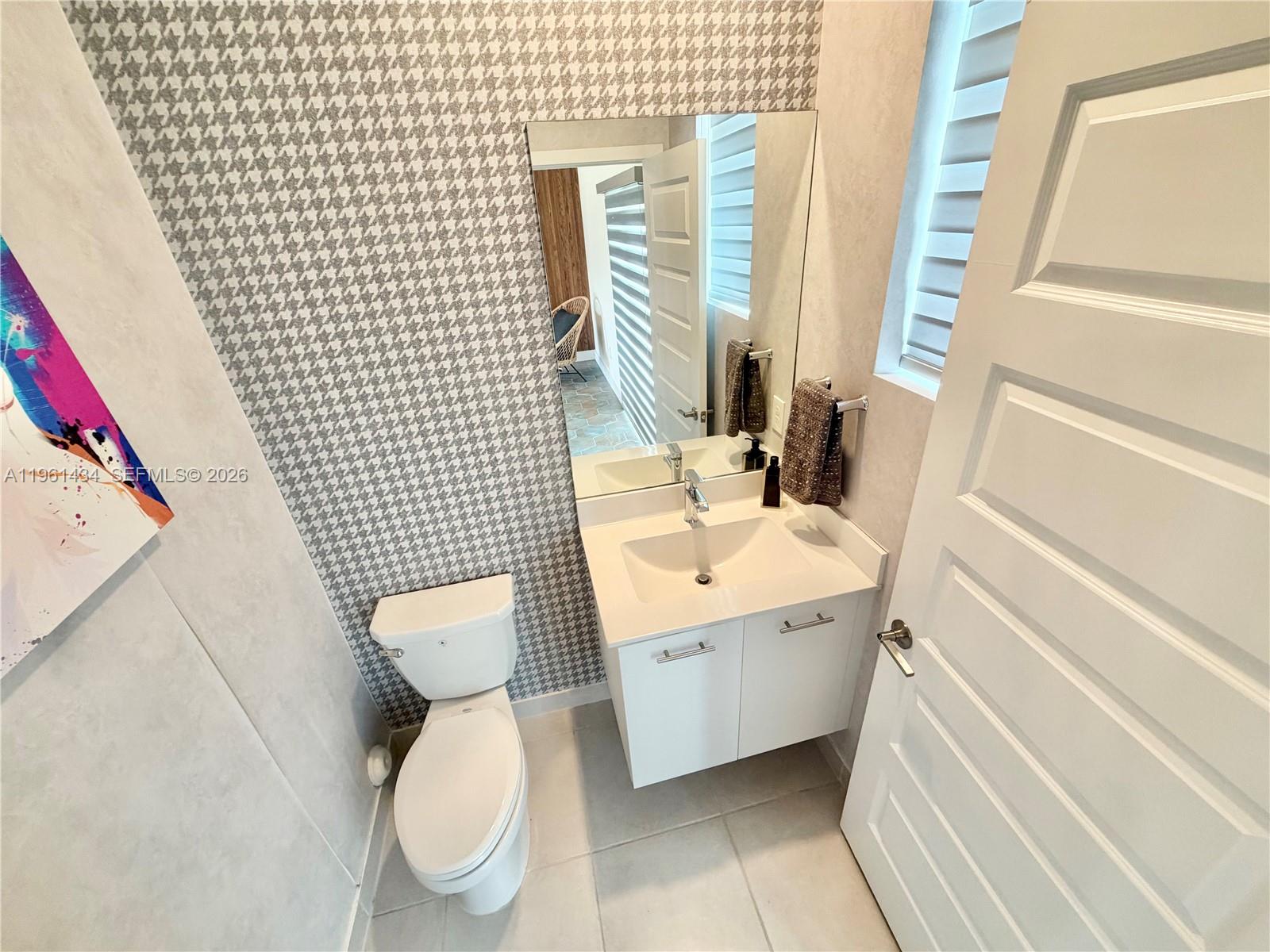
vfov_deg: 85.7
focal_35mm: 14
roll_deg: +4.2
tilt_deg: -28.3
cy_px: 476
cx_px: 635
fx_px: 514
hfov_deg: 102.1
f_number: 2.2
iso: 200
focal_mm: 2.22
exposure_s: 1/60
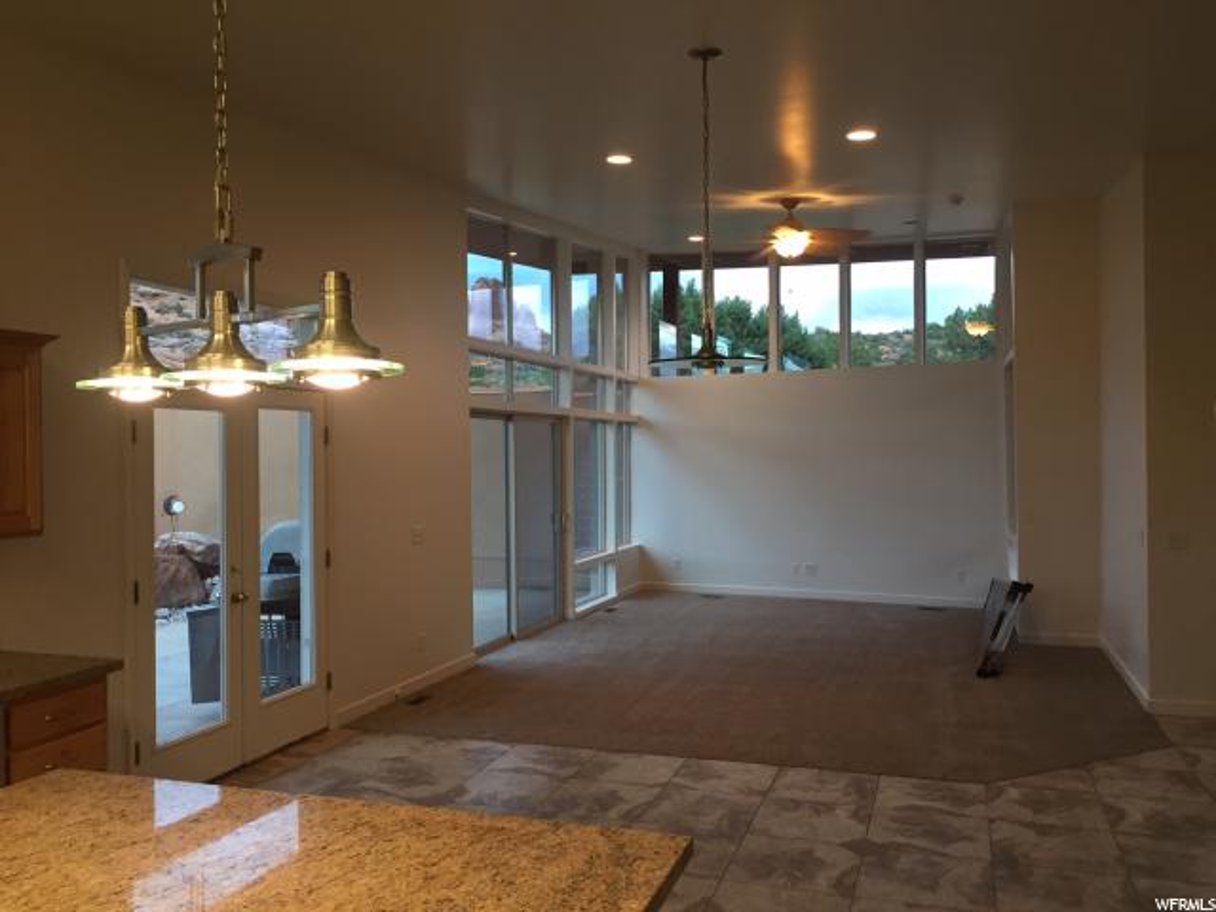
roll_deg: +1.3
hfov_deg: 61.7
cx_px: 608
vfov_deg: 48.2
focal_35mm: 29
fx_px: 1019
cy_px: 456
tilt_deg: -0.4
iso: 100
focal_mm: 4.15
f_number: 2.2
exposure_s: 1/30
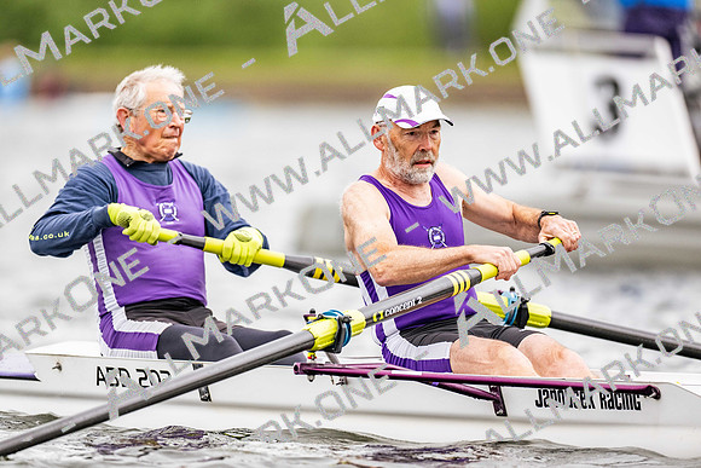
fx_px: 11686
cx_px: 350
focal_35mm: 600
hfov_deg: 3.4
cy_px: 234
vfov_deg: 2.3
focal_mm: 600
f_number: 4
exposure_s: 1/2500
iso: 900
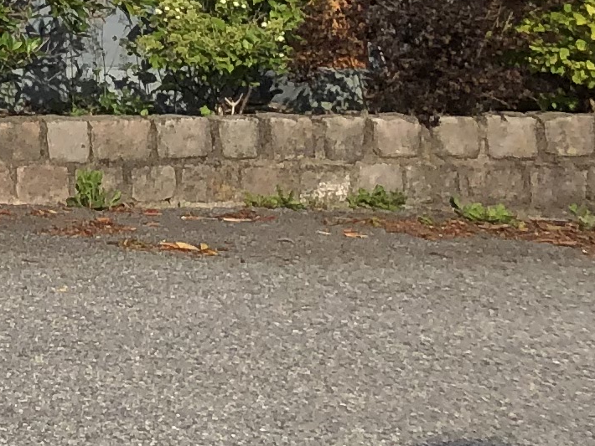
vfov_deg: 8.7
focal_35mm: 159
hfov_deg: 10.6
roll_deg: -0.1
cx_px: -861
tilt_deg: +8.2
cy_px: -528
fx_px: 2734
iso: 20
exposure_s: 1/2825
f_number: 1.8
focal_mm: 4
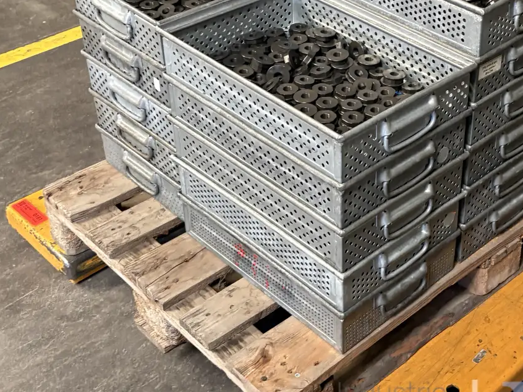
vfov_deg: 24.6
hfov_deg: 32.2
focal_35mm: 59
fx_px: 892
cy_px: 116
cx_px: 374
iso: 250
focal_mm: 5.96
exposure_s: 1/50
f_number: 1.6
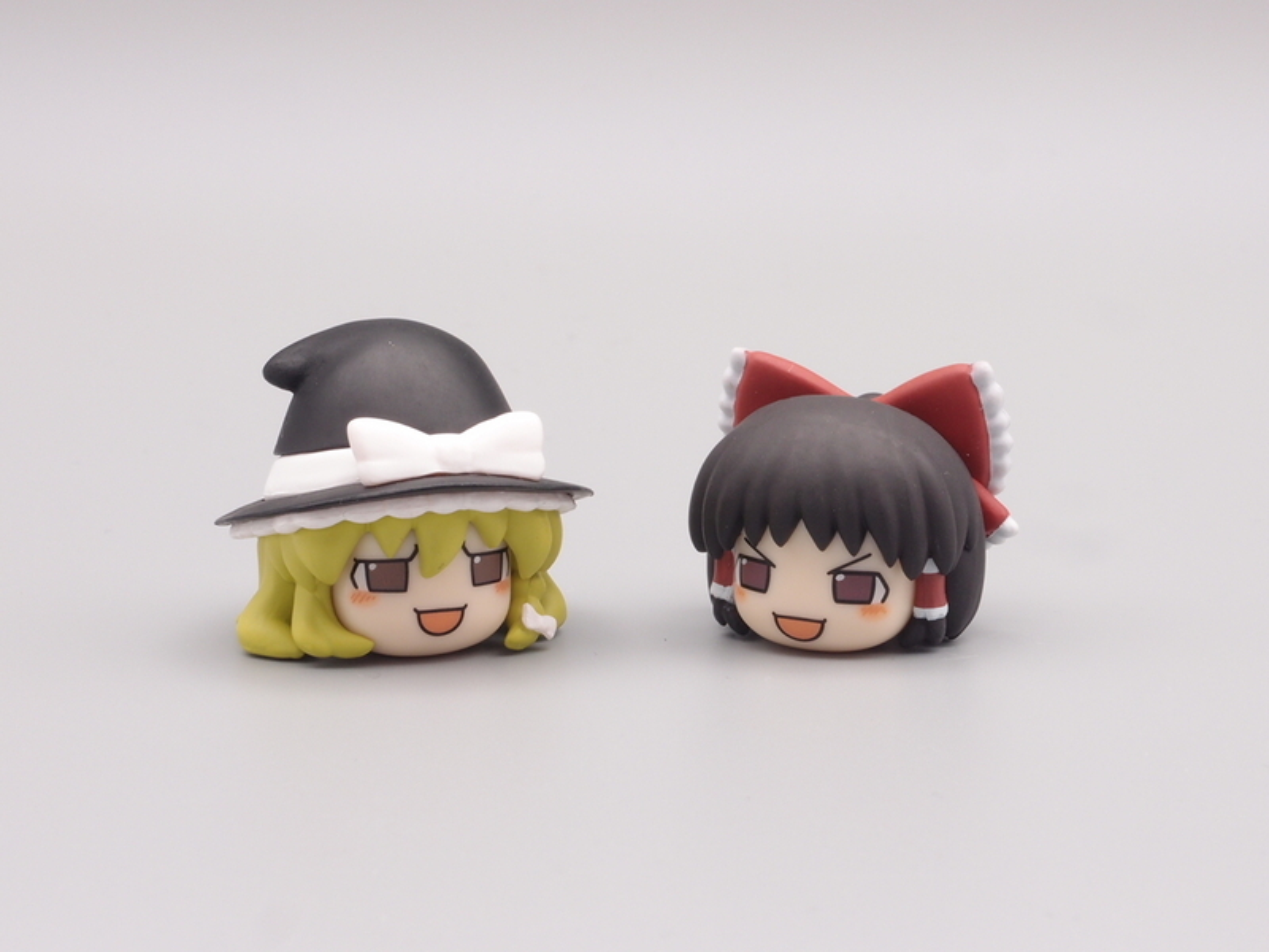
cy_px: 476
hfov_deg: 21.3
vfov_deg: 16.1
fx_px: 3373
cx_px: 634
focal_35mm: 92
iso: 100
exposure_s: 1/8
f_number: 8
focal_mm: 19.84
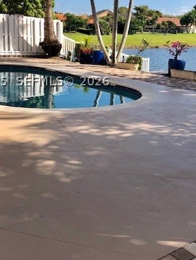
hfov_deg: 30.9
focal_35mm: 47
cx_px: 101
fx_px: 355
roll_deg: -2.1
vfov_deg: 39.8
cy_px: 81
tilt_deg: -8.8
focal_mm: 4
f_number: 1.8
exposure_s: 1/1412
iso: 20
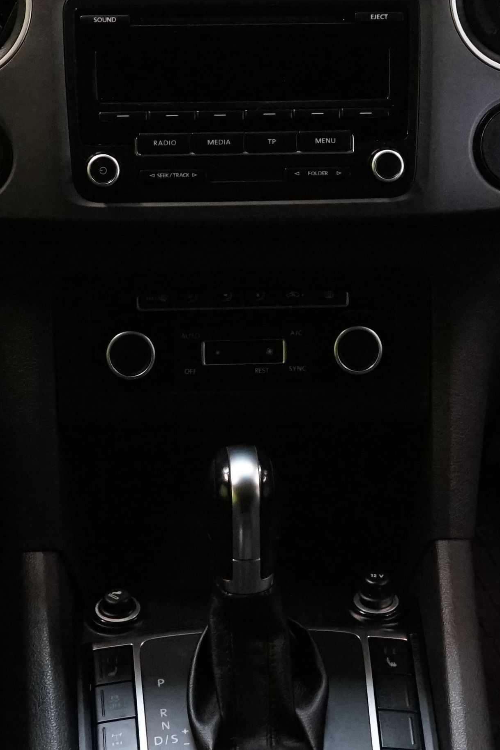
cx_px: 226
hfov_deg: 14.9
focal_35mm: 92
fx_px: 1917
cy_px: 235
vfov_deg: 22.0
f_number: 6.3
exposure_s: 1/30
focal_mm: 28
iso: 4000
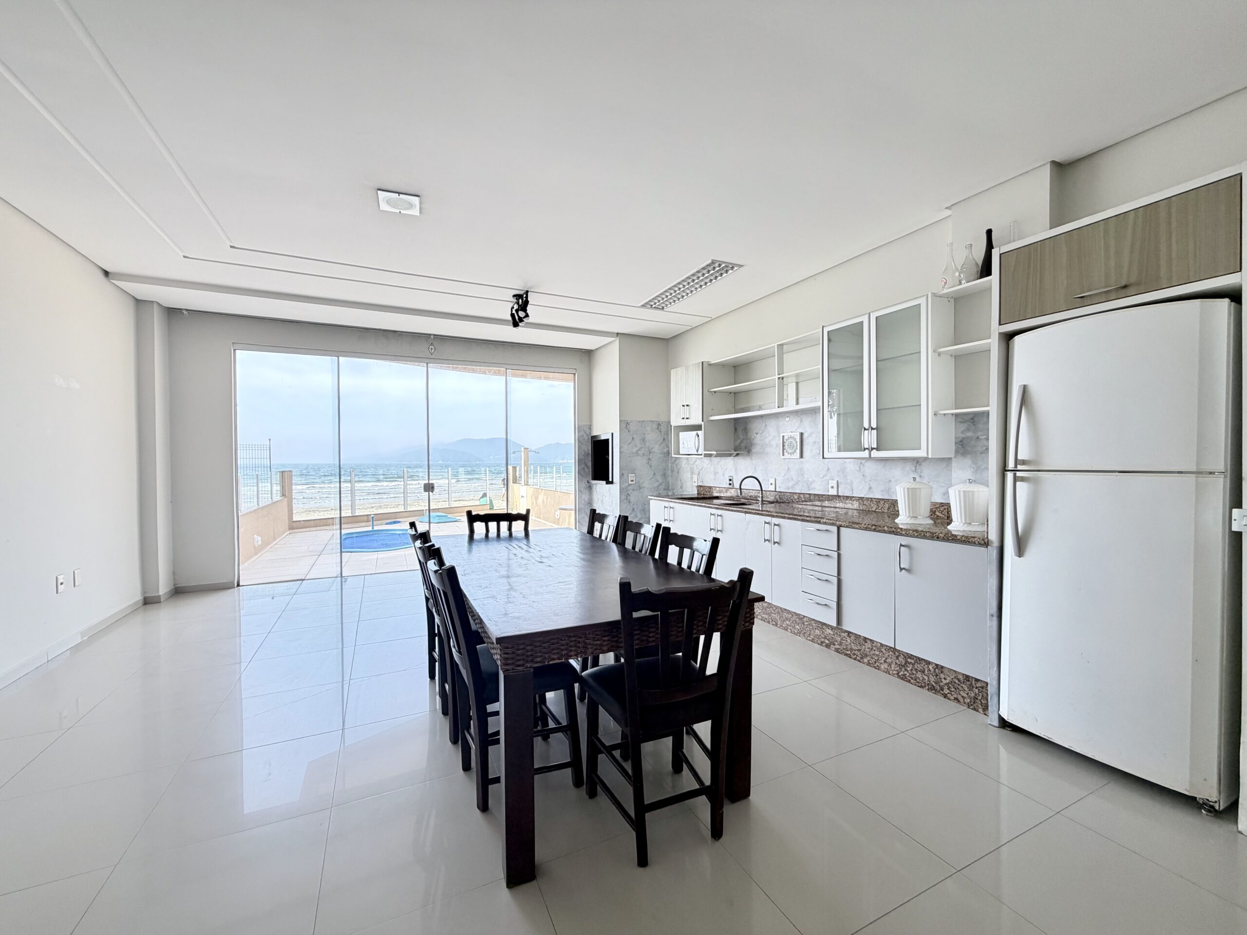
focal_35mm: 14
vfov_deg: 85.7
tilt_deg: -2.0
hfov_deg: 102.1
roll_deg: +1.1
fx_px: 504
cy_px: 468
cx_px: 624
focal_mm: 2.22
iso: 100
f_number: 2.2
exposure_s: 1/121
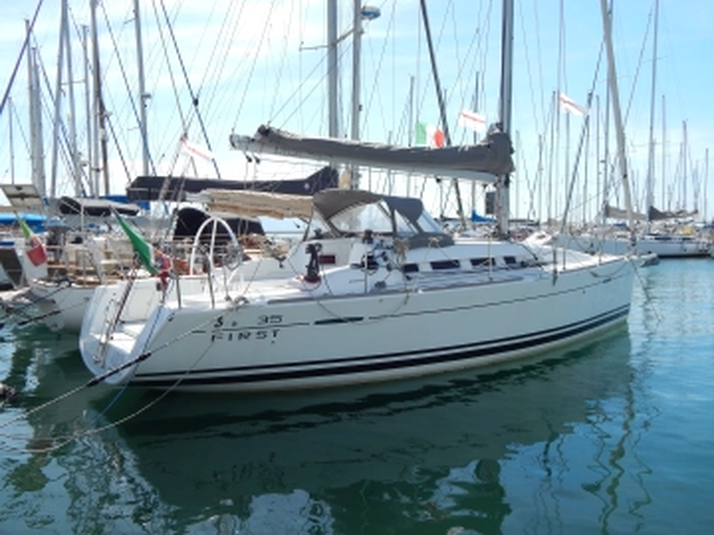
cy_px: 268
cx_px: 357
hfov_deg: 58.4
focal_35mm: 31
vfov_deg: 45.4
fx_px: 639
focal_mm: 5.6
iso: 125
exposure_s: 1/1500
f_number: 3.2
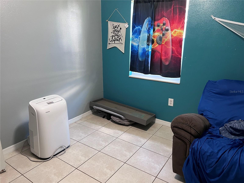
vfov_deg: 53.1
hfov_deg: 67.3
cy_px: 92
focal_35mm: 26
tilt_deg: -17.3
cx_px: 122
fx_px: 183
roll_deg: +0.4
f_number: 1.5
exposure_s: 1/60
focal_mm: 5.7
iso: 400
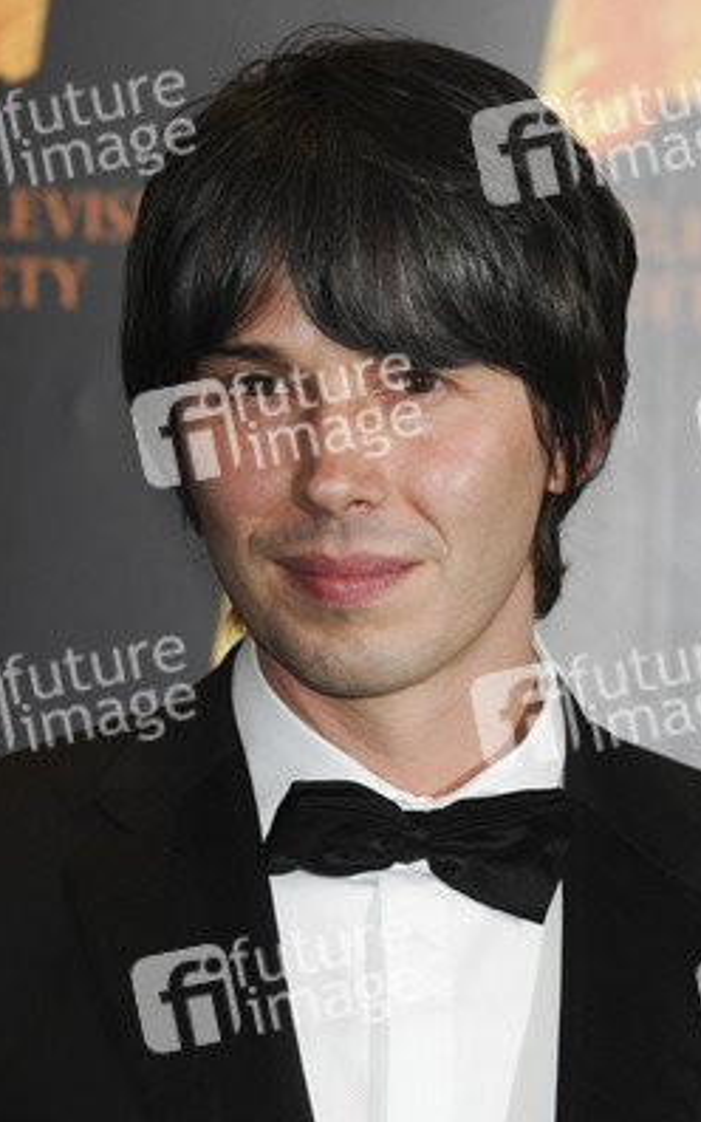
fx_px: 8241
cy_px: 562
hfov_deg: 4.9
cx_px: 360
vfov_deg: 7.8
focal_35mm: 270
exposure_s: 1/160
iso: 400
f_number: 4.5
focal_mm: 175
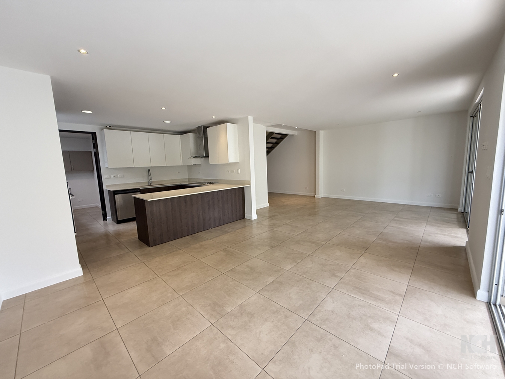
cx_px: 252
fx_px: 204
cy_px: 190
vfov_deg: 85.7
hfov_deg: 102.1
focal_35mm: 14
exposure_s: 1/99
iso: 250
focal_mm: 2.22
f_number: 2.2
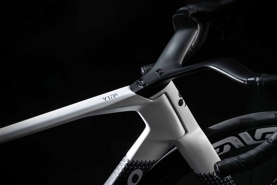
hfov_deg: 28.8
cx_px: 138
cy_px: 92
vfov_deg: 19.5
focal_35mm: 70
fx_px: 539
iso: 100
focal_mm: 70
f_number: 18
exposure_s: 1/160
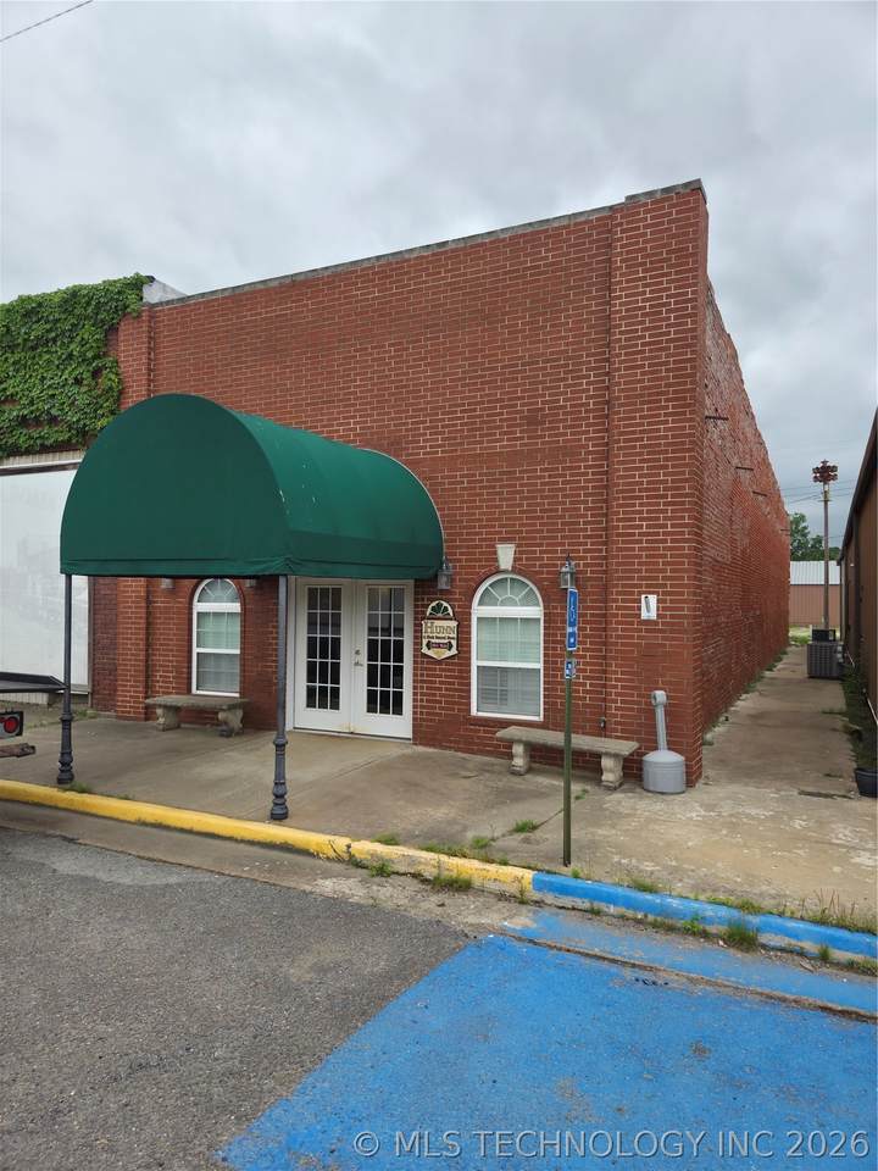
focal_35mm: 23
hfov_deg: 58.9
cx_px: 439
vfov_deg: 73.9
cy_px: 586
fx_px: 778
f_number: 1.8
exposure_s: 1/1545
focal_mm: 5.4
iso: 50
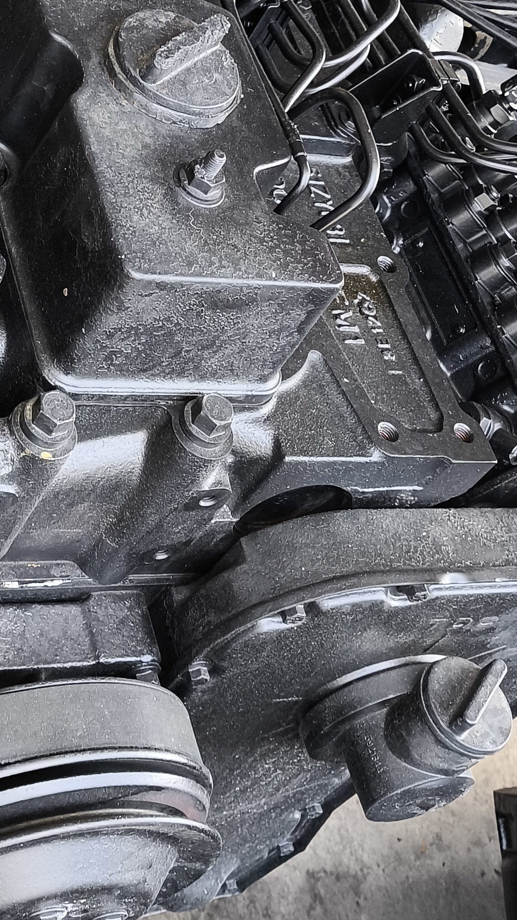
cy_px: 132
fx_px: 1608
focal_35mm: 66
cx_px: -7
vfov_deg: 30.8
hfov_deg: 17.8
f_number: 1.7
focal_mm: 4.71
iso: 200
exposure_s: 1/60
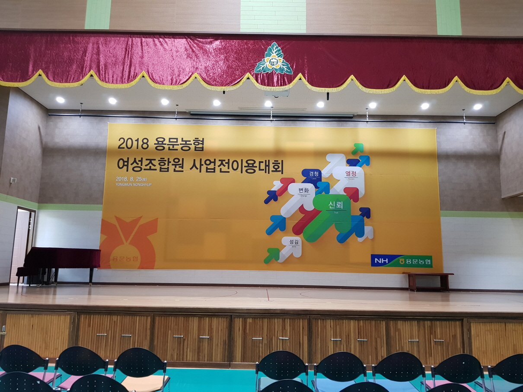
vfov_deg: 53.0
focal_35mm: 26
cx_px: 262
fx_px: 393
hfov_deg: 67.3
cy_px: 196
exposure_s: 1/20
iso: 250
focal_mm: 4.3
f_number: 1.7
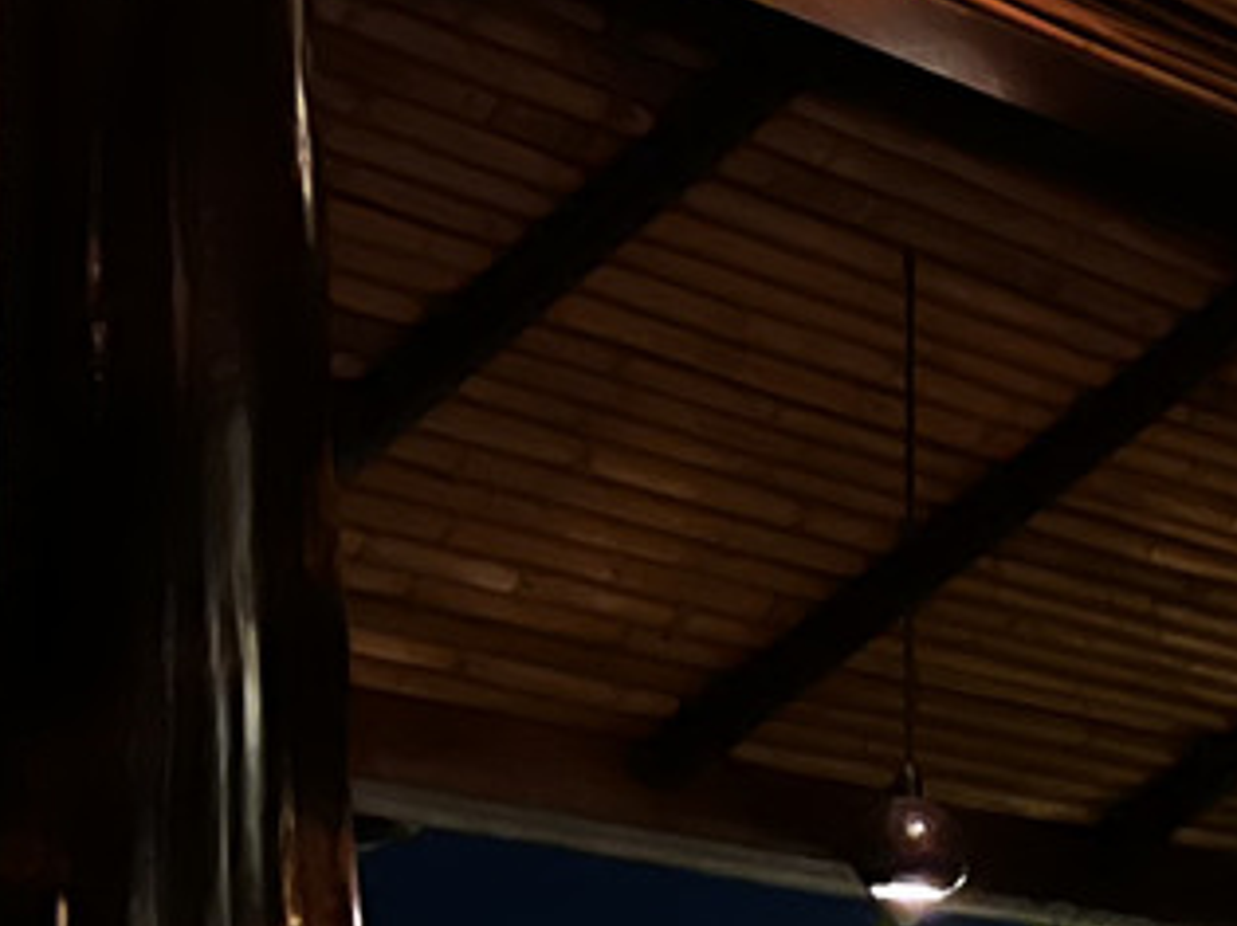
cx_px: 2030
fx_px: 4715
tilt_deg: +1.5
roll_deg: +0.1
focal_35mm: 132
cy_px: 1479
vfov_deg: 10.7
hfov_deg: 13.7
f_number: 1.5
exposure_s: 1/14
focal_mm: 5.7
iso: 1600
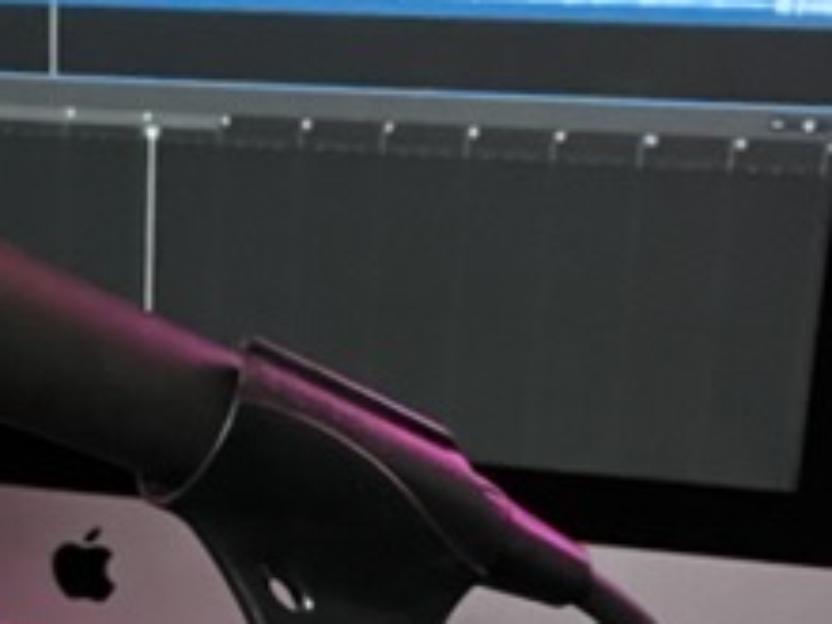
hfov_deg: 17.4
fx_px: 2572
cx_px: -197
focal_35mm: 107
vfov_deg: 13.7
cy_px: 582
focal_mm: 2.71
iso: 400
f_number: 2.2
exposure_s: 1/39
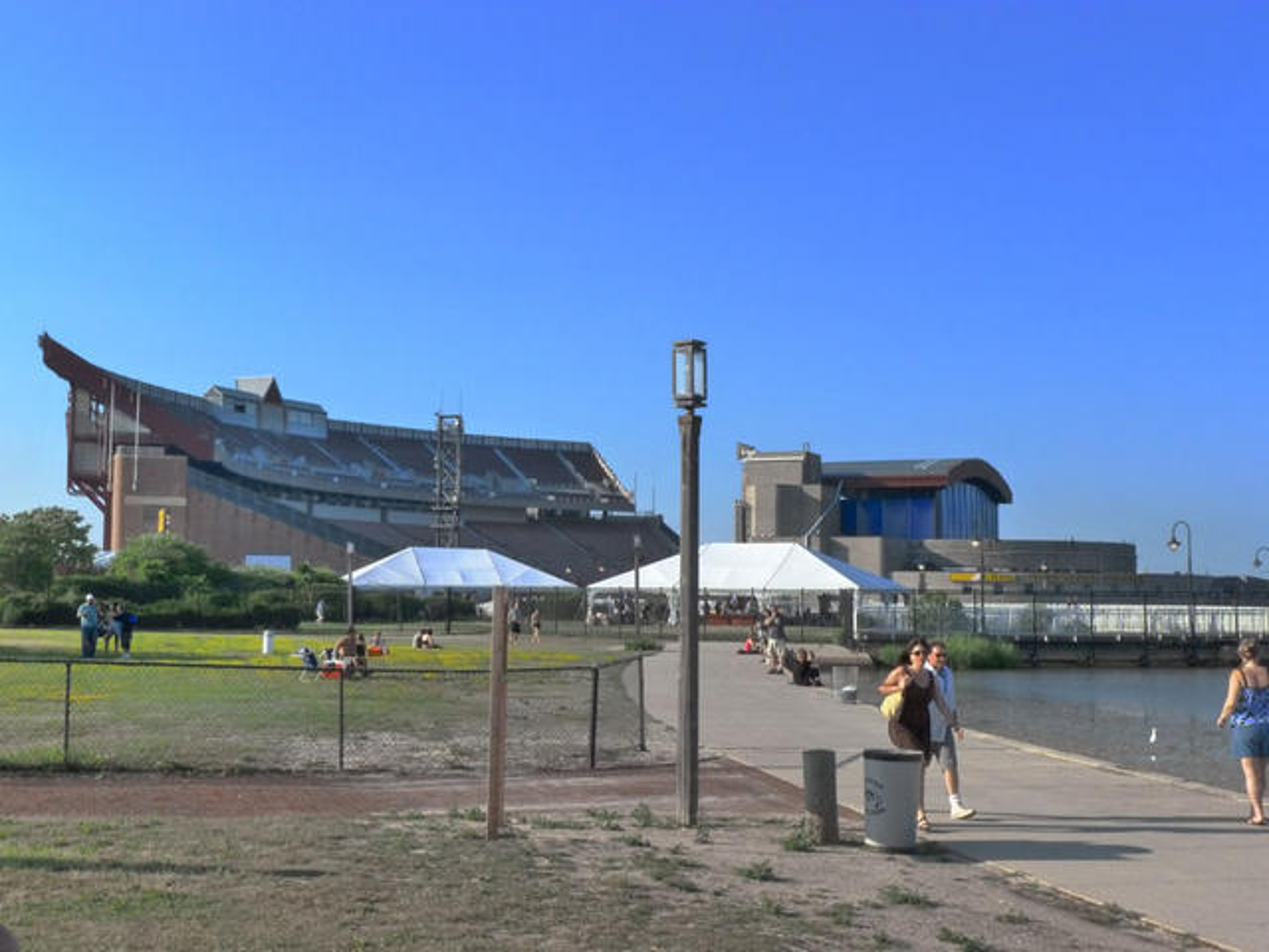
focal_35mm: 41
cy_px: 476
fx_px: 1503
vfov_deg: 35.1
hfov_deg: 45.8
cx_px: 634
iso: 400
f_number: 5
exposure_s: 1/500
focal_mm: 7.4
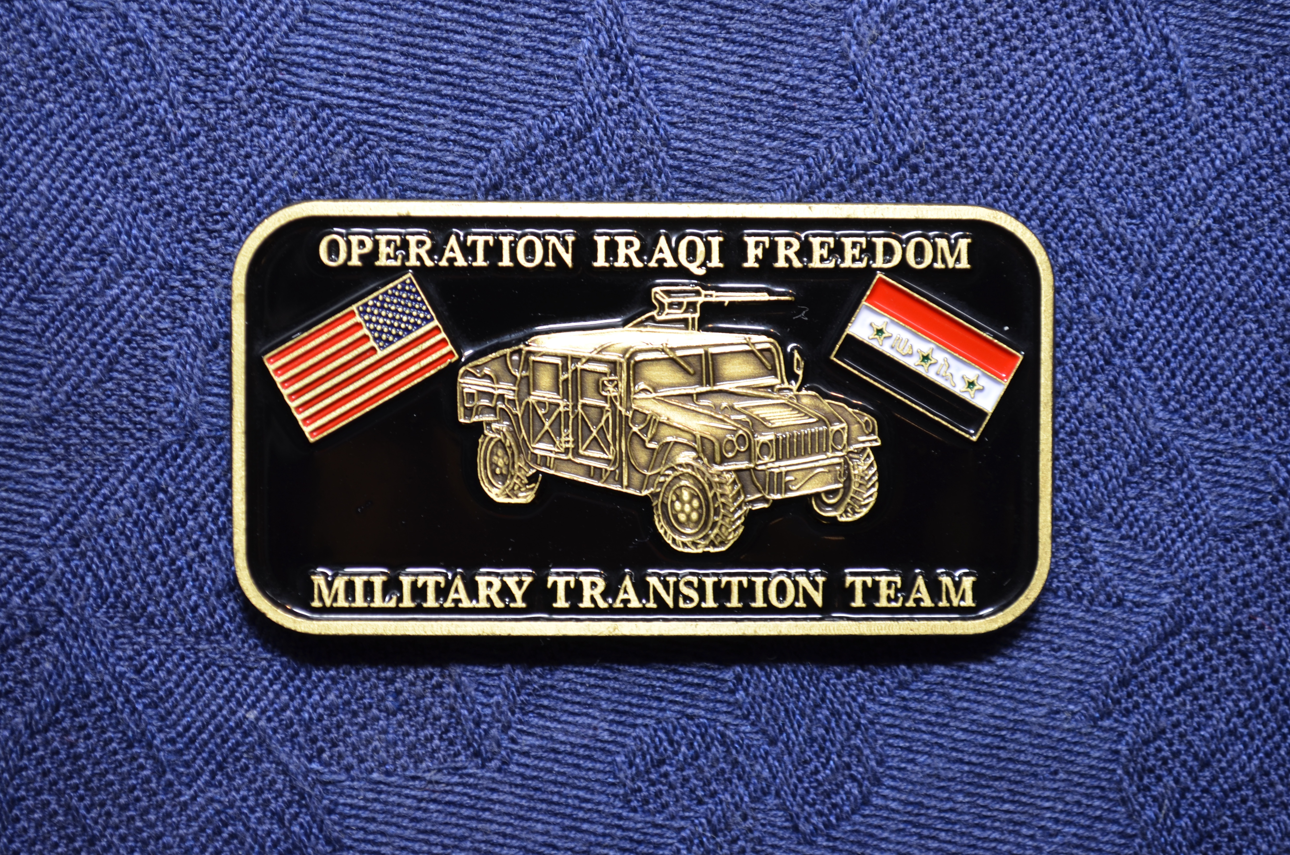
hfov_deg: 24.7
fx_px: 2950
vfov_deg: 16.5
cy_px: 428
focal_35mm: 82
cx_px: 645
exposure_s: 1/1.6
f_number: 8
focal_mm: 55
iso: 160
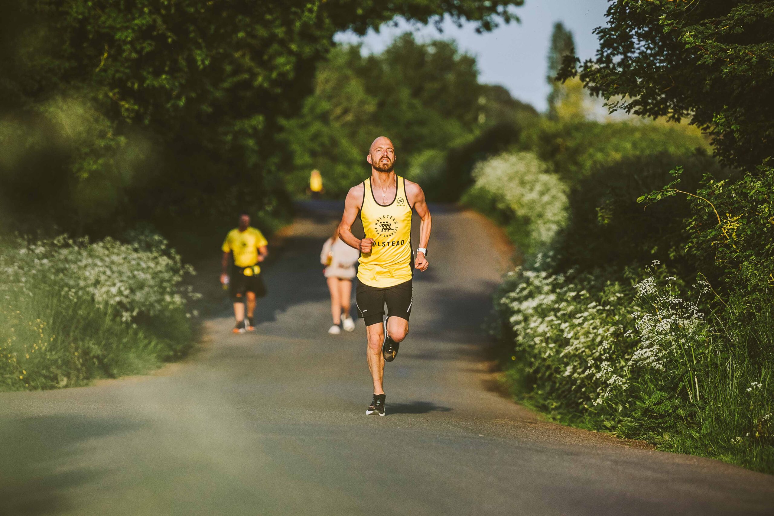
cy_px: 258
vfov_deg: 6.1
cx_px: 387
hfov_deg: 9.1
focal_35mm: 225
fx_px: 4837
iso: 500
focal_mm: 150
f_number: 2.8
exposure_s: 1/6400
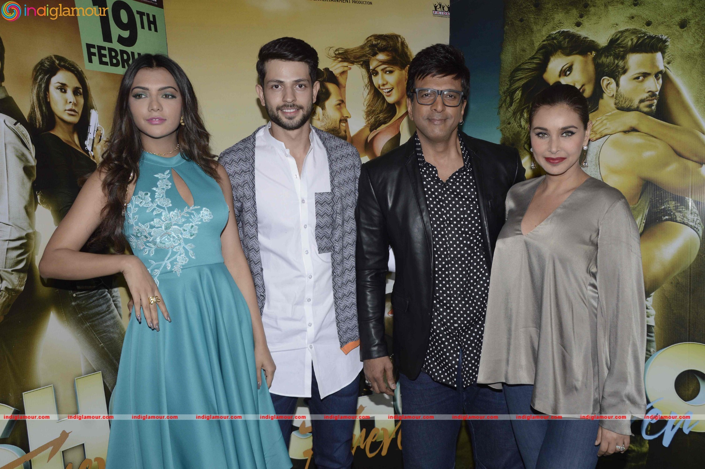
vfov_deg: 36.8
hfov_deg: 53.2
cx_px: 352
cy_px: 234
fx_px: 704
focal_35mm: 36
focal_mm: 24
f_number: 8
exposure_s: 1/200
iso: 400
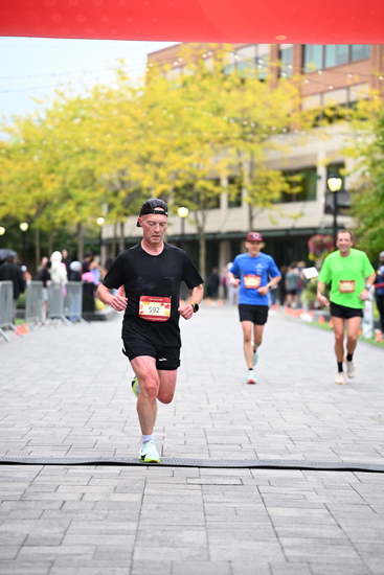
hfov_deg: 13.8
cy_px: 288
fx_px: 1583
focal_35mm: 99
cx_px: 192
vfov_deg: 20.6
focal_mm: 99
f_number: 2.8
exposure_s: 1/2000
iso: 1250
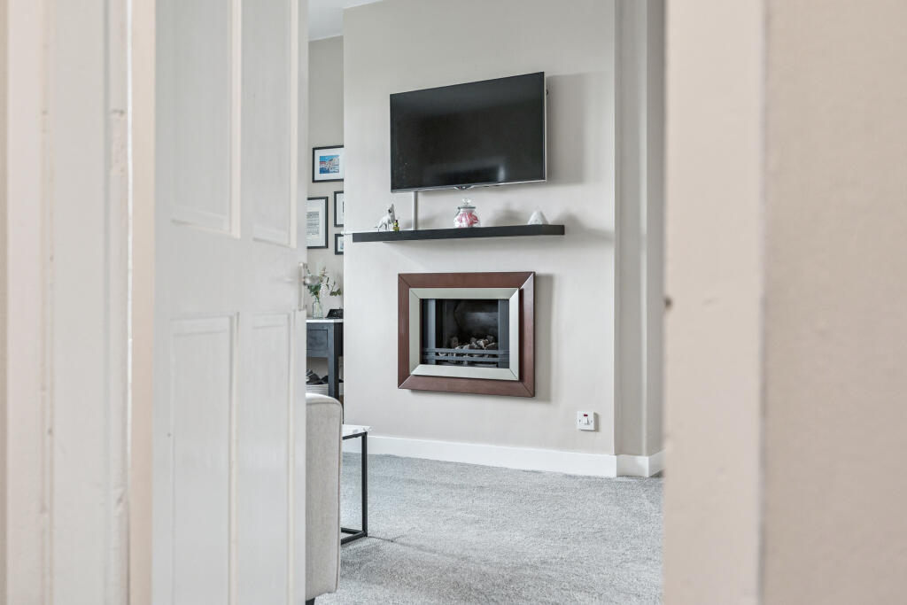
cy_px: 302
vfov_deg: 36.9
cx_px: 454
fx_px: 907
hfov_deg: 53.1
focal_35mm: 36
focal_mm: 24
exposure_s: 1/100
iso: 320
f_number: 2.8
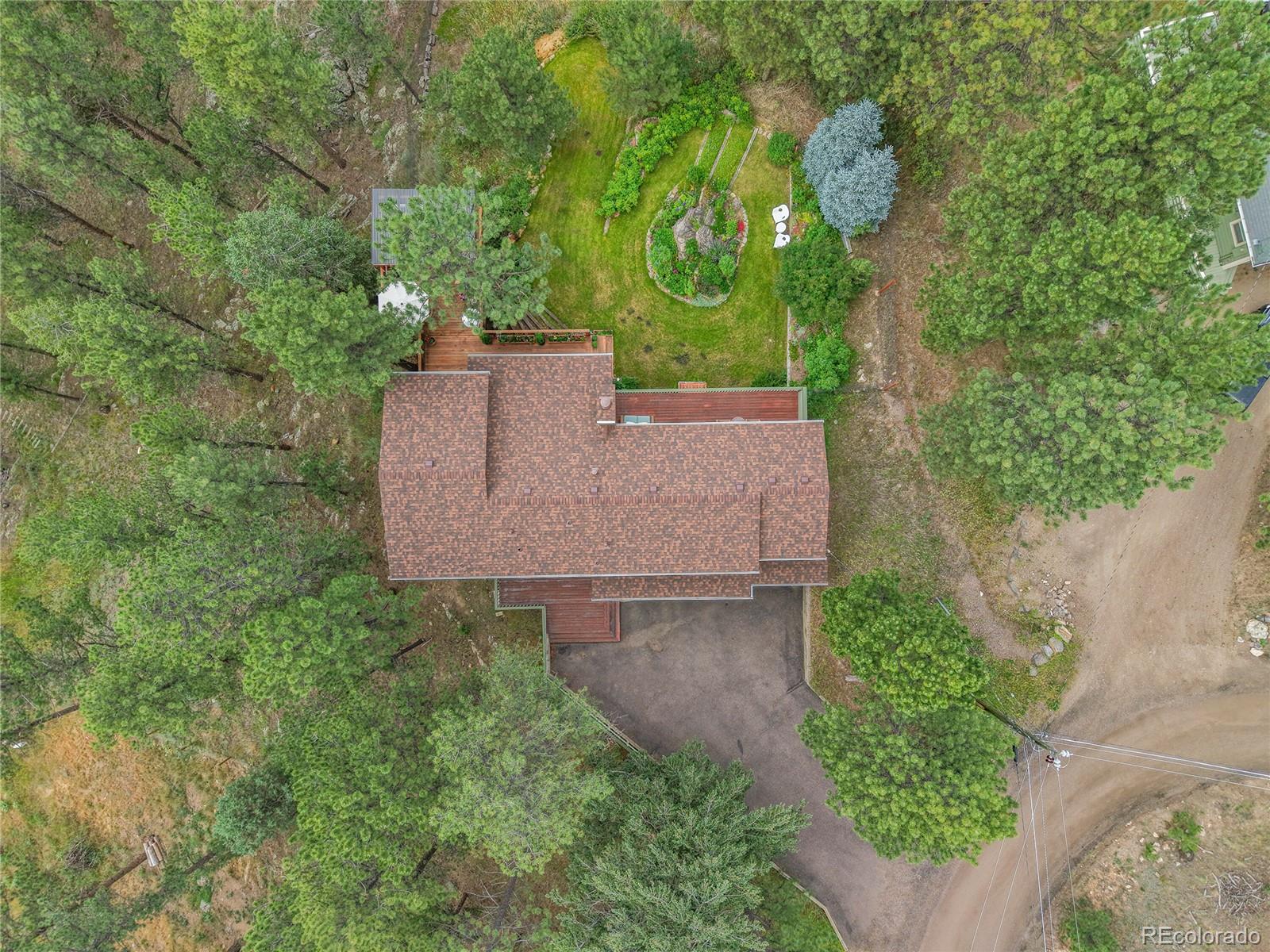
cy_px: 476
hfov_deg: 71.6
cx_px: 635
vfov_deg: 56.8
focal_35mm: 24
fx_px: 881
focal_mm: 8.67
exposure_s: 1/1250
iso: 100
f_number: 1.8
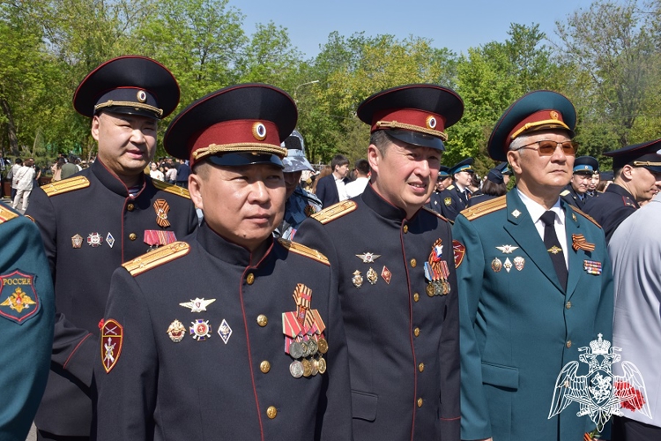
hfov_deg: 47.9
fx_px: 744
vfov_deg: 33.0
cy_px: 220
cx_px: 330
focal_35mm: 40
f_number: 9
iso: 200
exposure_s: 1/320
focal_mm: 27
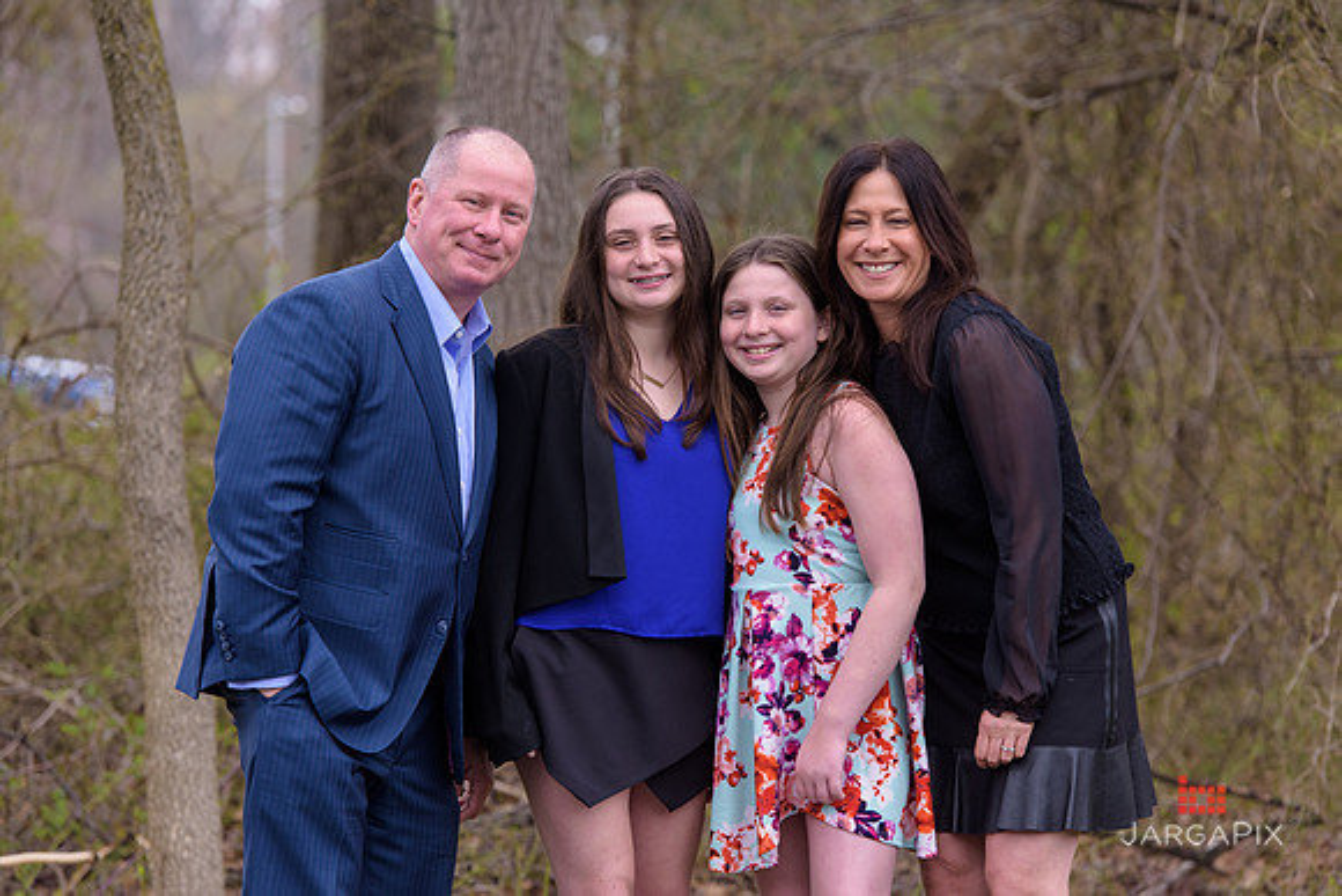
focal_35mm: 160
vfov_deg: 8.6
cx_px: 671
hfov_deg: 12.8
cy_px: 448
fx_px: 5966
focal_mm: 160
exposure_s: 1/500
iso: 400
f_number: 5
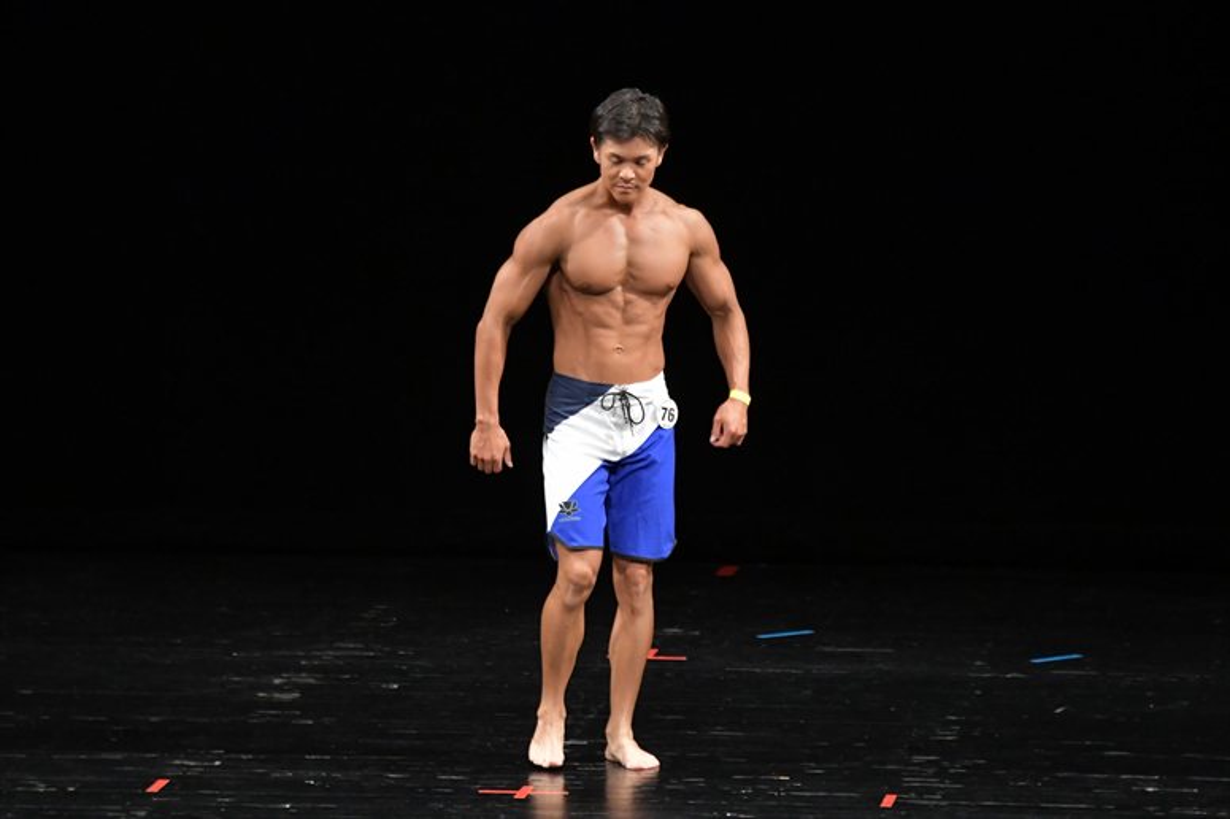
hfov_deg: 7.2
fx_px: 9733
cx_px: 615
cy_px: 410
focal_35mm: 285
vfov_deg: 4.8
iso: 3200
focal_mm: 190
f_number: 5.6
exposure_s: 1/400
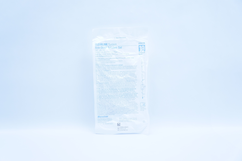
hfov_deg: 55.2
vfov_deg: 38.3
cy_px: 80
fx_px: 232
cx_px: 121
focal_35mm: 34
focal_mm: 23
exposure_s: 1/200
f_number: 4.5
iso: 800
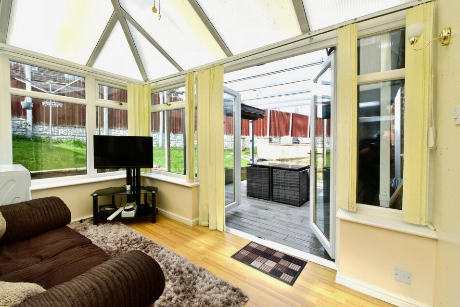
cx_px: 217
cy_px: 154
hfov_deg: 100.3
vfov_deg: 77.4
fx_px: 192
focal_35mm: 15
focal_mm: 14
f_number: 22
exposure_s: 1/45
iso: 400
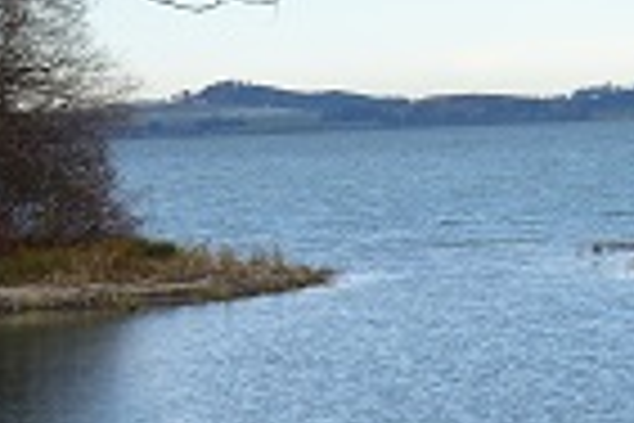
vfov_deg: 6.2
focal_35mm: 221
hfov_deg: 9.3
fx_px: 3892
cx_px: 490
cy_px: 212
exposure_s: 1/320
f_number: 5
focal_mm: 12.87
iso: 80
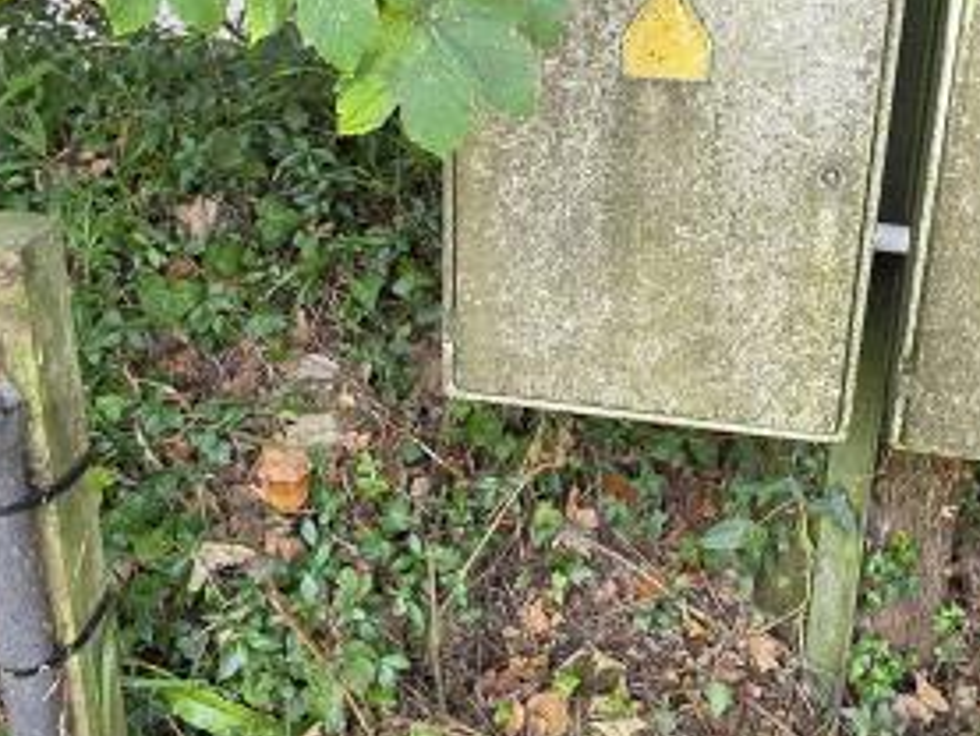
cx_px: 637
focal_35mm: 48
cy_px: 134
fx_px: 1359
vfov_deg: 29.5
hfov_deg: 39.3
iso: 80
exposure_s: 1/100
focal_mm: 2.2
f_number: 1.9
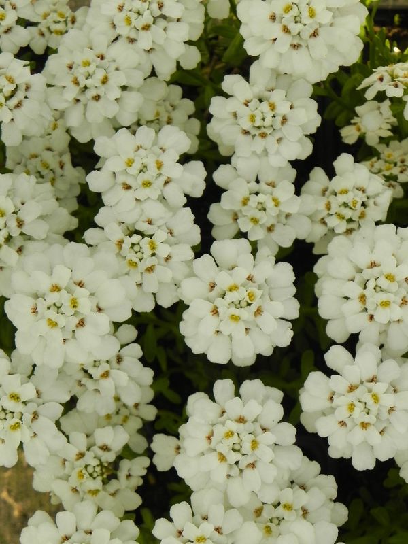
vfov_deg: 26.0
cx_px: 204
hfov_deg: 19.6
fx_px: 1179
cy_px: 272
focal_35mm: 75
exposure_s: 1/800
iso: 160
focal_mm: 13.4
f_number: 4.5
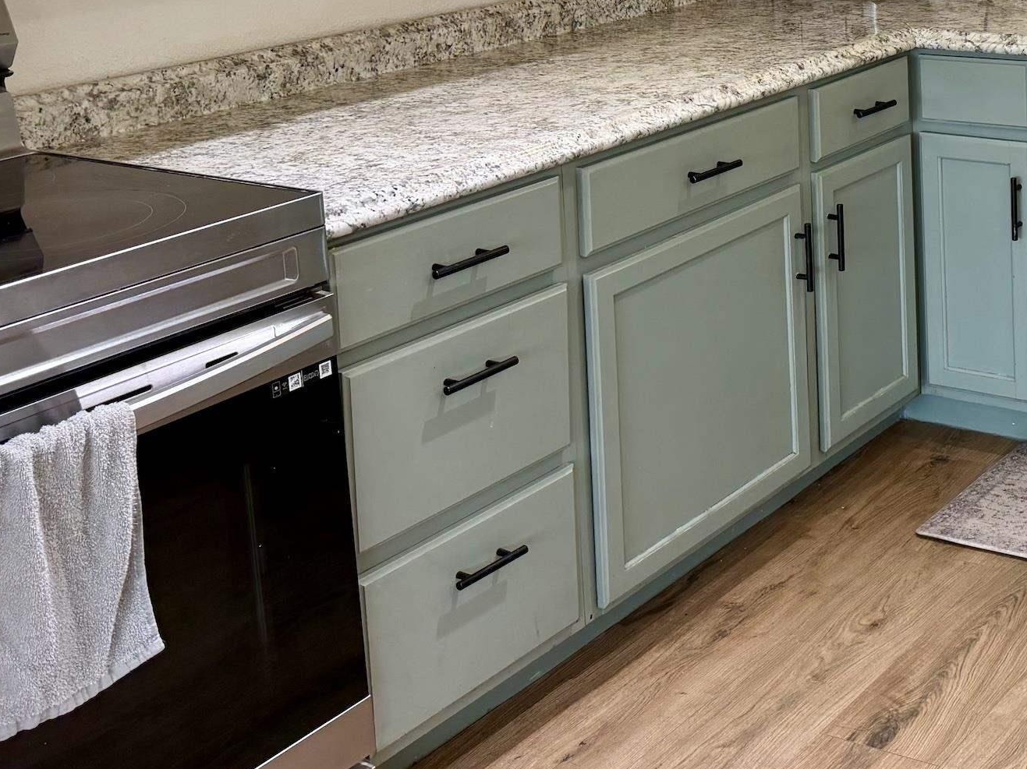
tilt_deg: -11.8
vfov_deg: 25.0
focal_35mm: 56
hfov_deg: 31.4
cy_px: 30
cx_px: 1056
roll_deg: +1.0
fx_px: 1661
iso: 100
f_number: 1.78
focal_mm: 6.76
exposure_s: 1/120
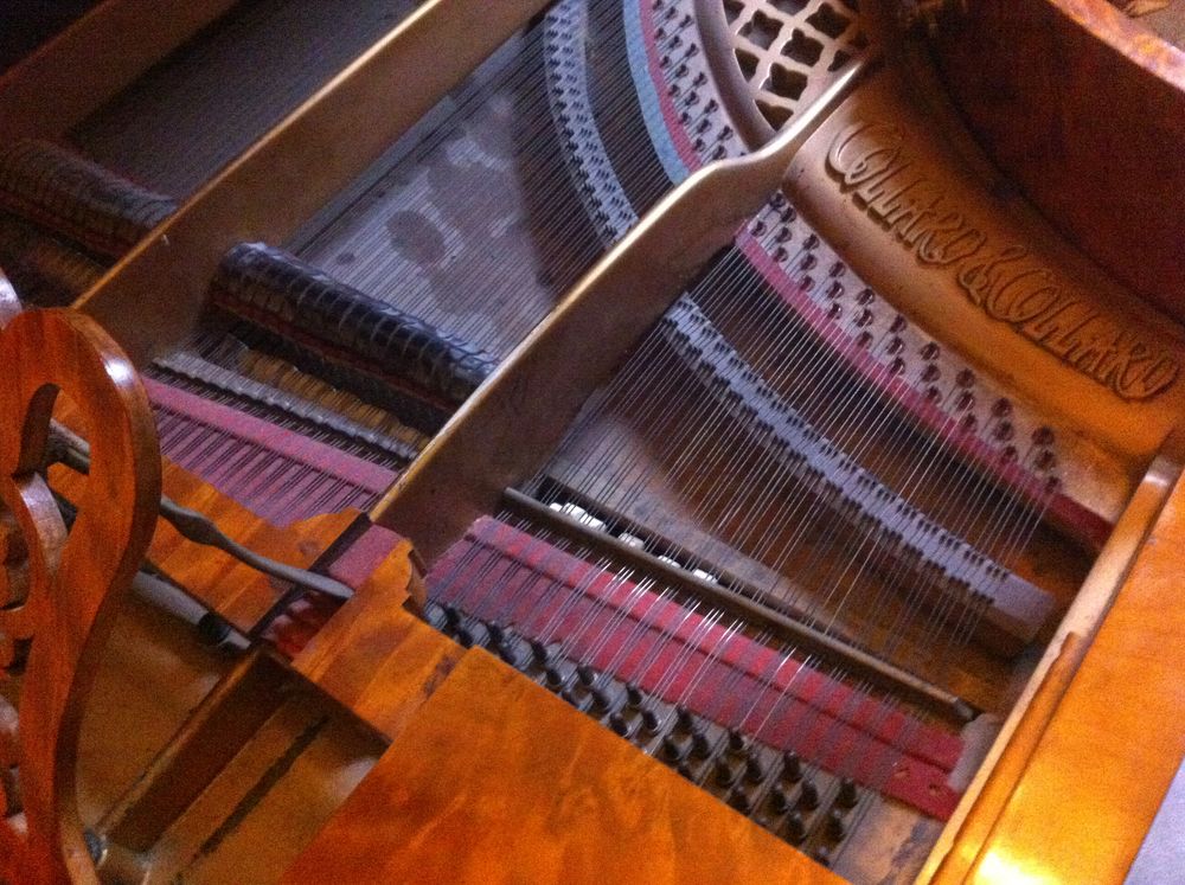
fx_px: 1196
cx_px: 592
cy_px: 442
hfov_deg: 52.7
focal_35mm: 35
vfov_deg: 40.6
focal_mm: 3.85
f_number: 2.8
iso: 1000
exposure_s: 1/15
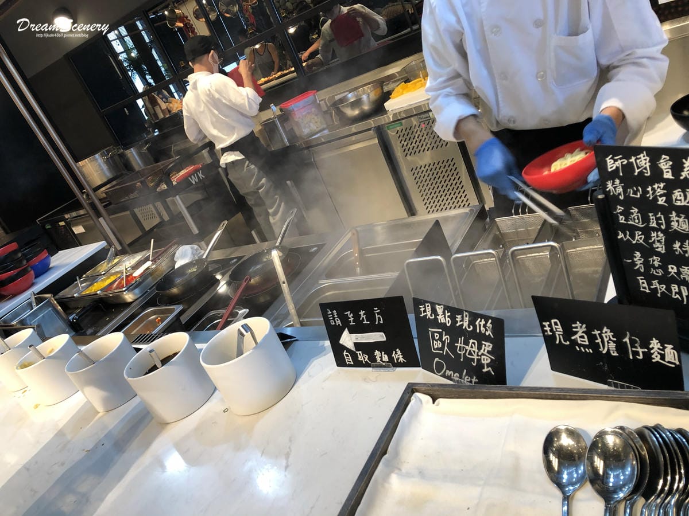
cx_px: 344
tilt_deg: -22.7
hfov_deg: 63.4
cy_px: 258
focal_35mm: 28
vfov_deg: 49.7
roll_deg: +25.5
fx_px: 557
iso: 40
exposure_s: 1/17
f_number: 1.8
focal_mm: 3.99
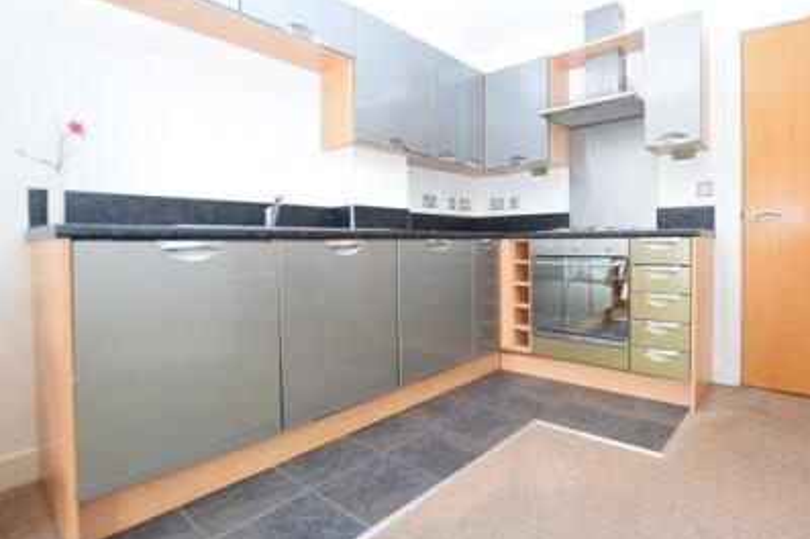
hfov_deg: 89.7
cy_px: 252
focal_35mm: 18
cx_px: 451
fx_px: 405
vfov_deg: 67.2
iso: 800
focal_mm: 10
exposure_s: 1/60
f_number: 4
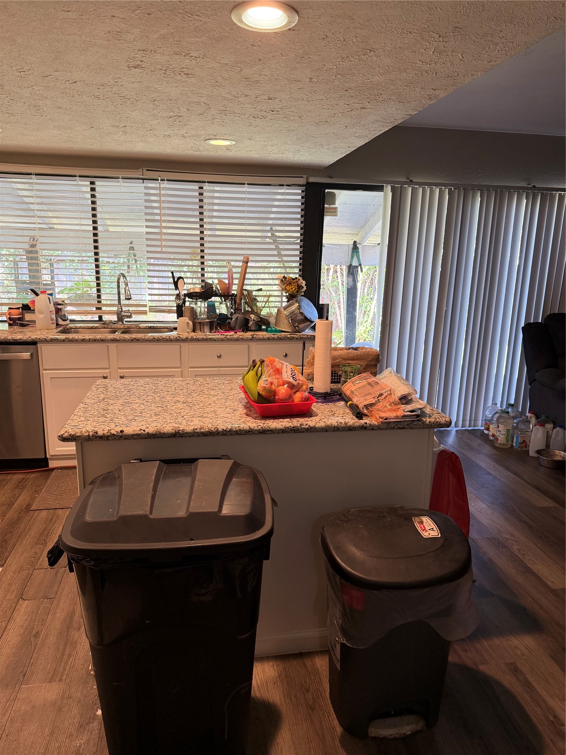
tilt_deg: -12.0
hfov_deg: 56.8
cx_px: 283
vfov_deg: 71.6
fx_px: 523
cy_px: 378
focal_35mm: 24
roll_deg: -2.2
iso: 250
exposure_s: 1/120
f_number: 1.78
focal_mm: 6.76
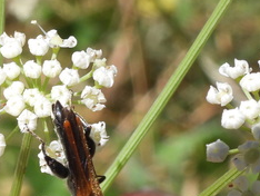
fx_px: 1368
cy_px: 155
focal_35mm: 182
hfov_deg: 10.8
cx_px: 2
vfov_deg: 8.2
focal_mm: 8.9
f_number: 6.3
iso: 100
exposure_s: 1/400
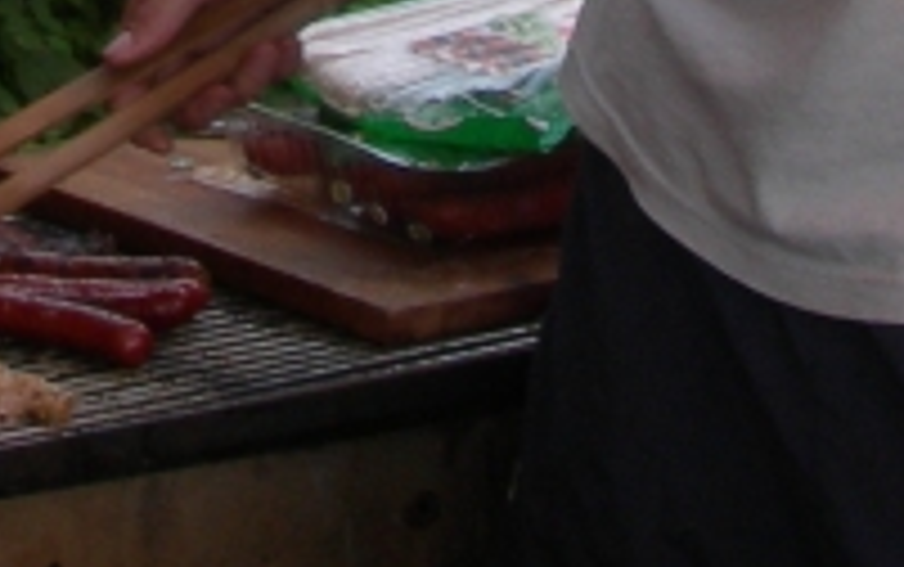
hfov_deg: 10.2
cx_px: 94
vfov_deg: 6.0
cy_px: -1012
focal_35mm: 205
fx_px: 5055
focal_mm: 7.8
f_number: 4.8
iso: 50
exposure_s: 1/108
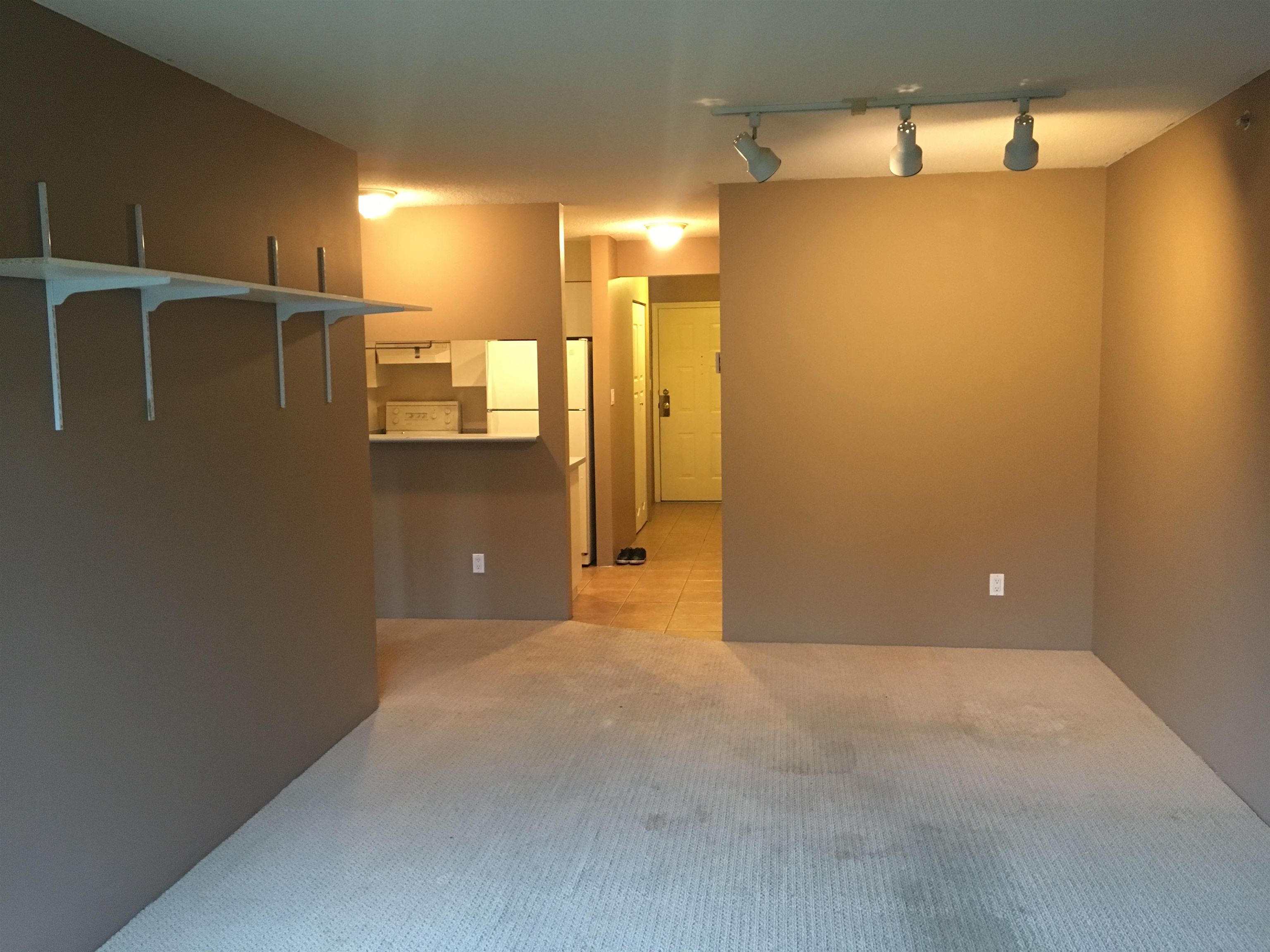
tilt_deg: -6.4
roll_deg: +0.4
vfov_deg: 48.2
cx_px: 635
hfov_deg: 61.7
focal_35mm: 29
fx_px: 1064
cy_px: 476
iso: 200
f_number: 2.2
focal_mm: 4.15
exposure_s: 1/15
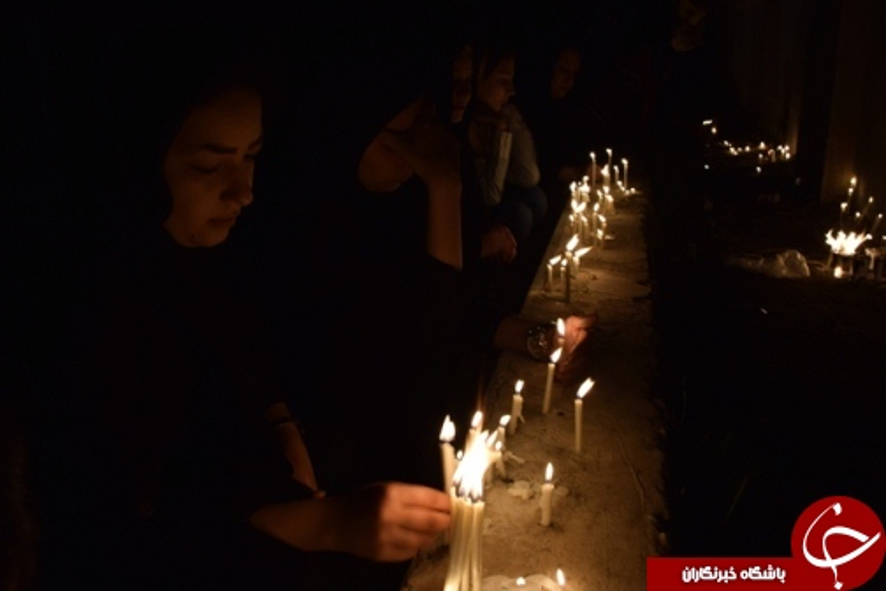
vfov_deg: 36.9
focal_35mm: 36
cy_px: 296
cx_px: 443
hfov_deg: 53.1
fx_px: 886
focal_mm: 24
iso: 100
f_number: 9
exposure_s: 1/8
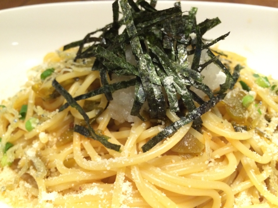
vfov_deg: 46.8
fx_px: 241
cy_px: 104
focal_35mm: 30
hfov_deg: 60.0
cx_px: 139
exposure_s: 1/15
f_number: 2.2
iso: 320
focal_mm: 4.12
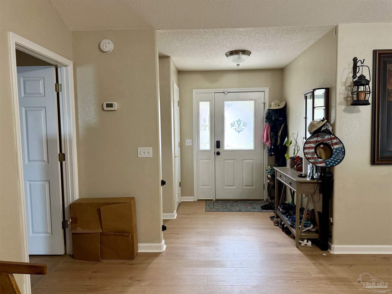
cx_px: 196
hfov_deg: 71.6
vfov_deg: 56.8
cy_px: 147
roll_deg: +1.6
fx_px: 272
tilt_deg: -3.3
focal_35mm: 24
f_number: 1.78
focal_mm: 6.76
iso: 250
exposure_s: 1/60
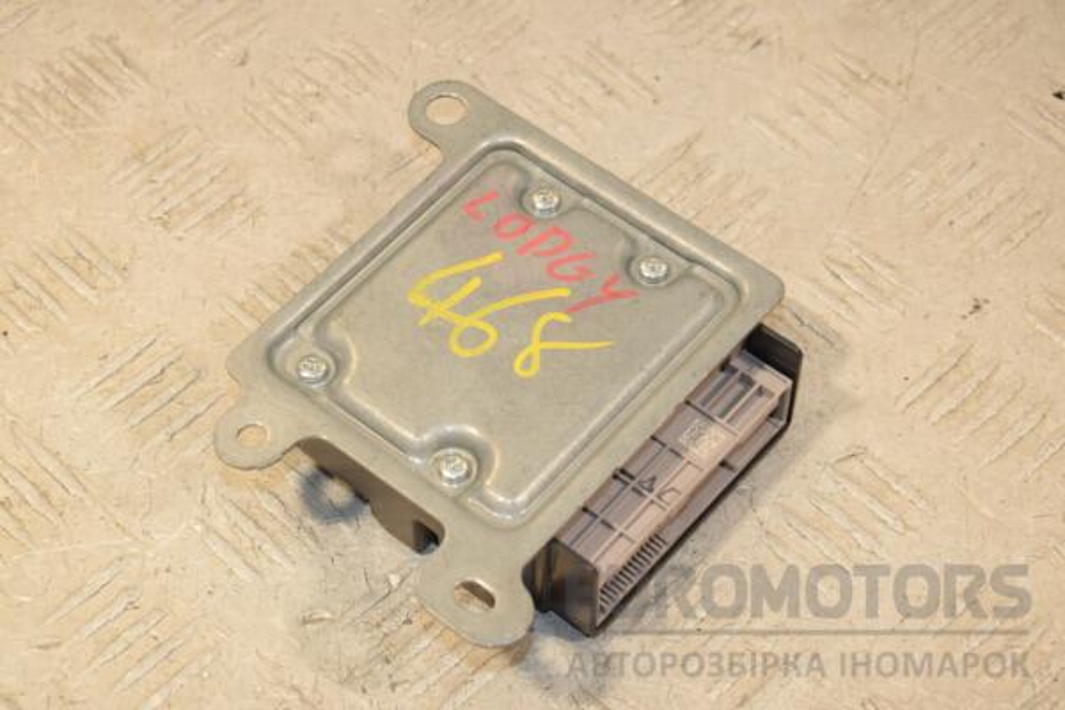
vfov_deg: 15.7
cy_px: 355
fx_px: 2574
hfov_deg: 23.4
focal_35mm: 87
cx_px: 532
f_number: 8
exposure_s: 1/200
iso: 800
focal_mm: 58
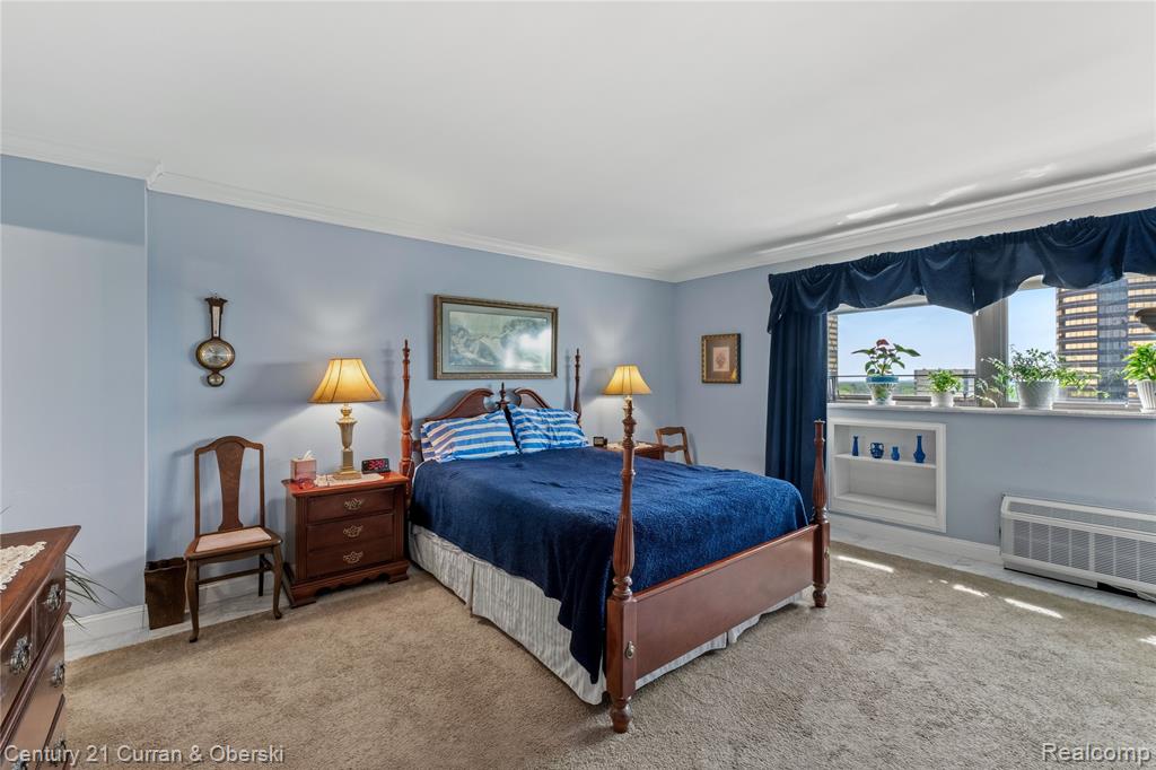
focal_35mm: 15
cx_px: 578
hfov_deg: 100.4
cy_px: 385
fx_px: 481
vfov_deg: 77.3
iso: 500
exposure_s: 1
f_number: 8
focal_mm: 10
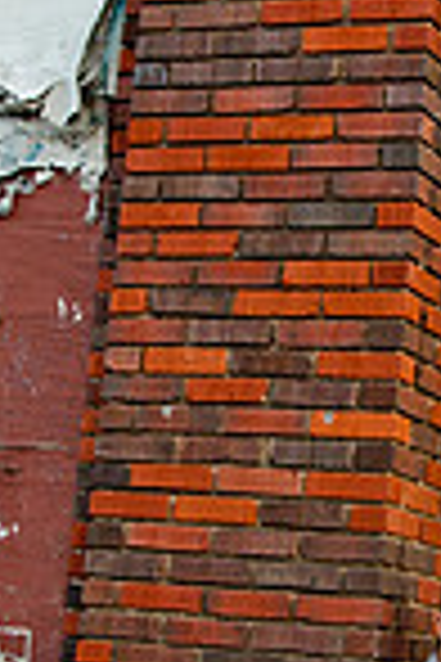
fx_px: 2021
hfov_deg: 12.4
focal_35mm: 110
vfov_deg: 18.5
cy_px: 491
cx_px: 371
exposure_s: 1/200
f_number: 4
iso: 200
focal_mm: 24
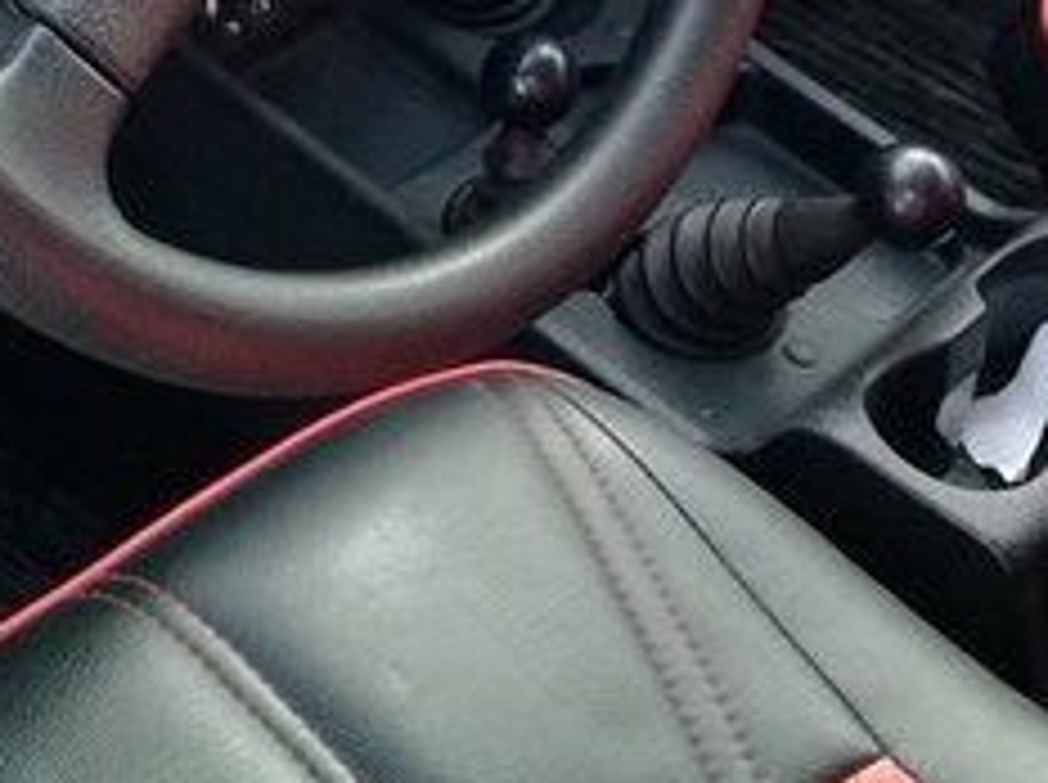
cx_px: 306
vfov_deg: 15.7
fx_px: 2660
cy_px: -290
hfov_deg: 22.1
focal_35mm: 88
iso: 64
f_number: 2.2
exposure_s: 1/33
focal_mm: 3.3
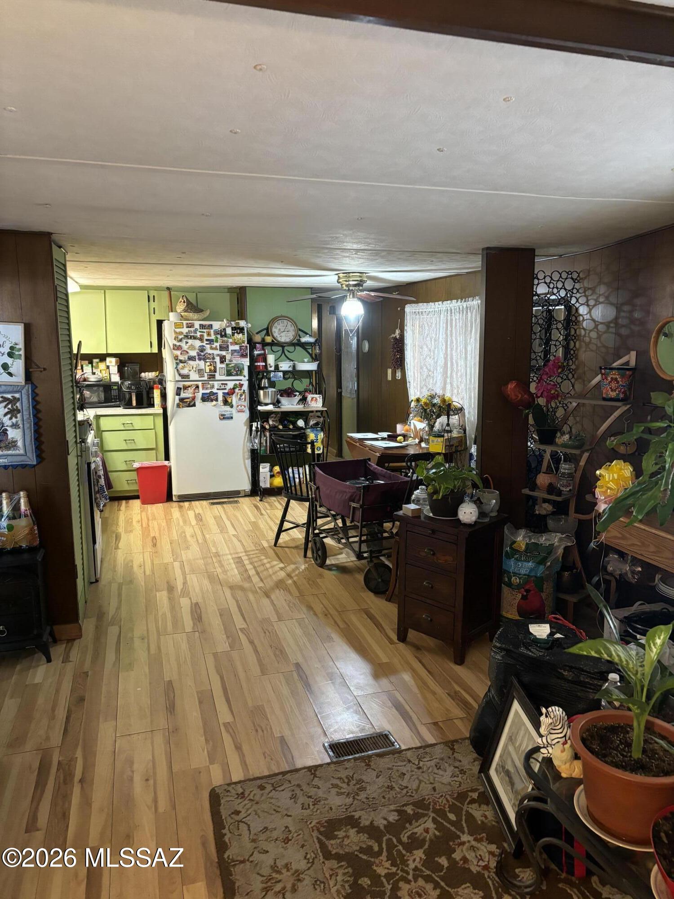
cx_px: 337
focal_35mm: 26
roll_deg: -1.2
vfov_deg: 67.3
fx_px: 675
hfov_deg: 53.1
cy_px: 450
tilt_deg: -9.0
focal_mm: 5.96
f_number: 1.6
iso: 400
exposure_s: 1/40
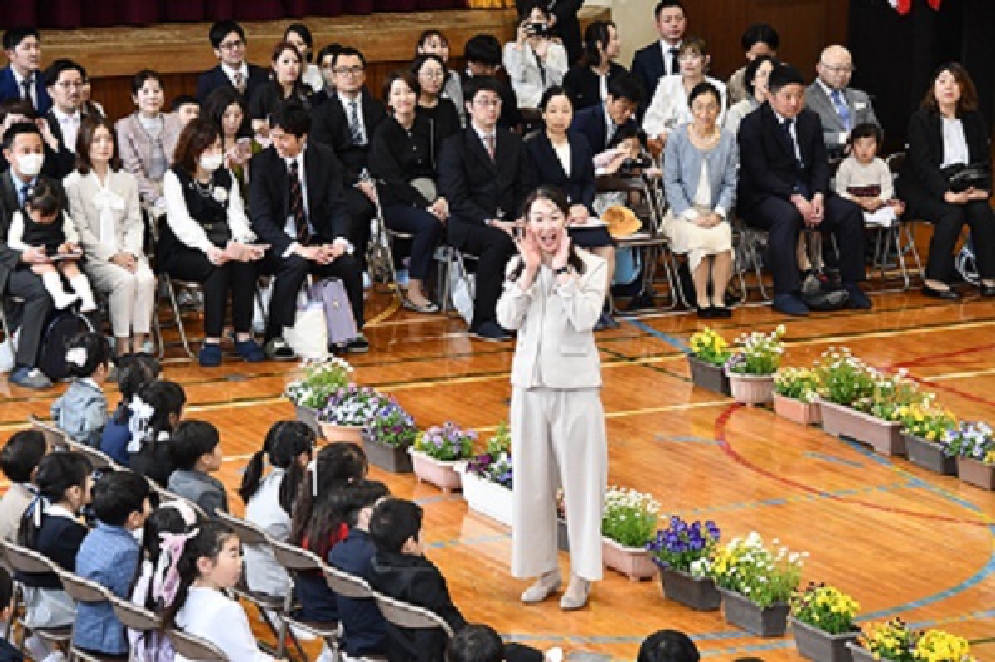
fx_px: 4059
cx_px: 498
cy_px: 331
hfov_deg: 14.0
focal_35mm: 147
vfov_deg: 9.3
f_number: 7.1
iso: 3200
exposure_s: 1/200
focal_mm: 98
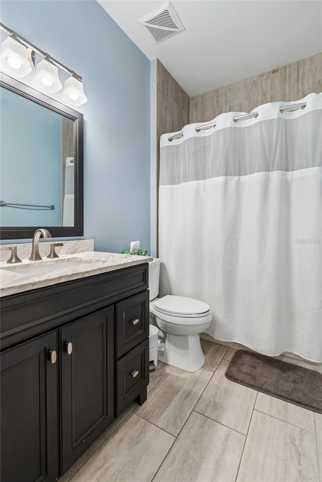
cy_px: 241
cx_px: 161
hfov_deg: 77.3
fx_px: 201
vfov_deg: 100.4
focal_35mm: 15
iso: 100
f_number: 7.1
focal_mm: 10
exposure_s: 1/5
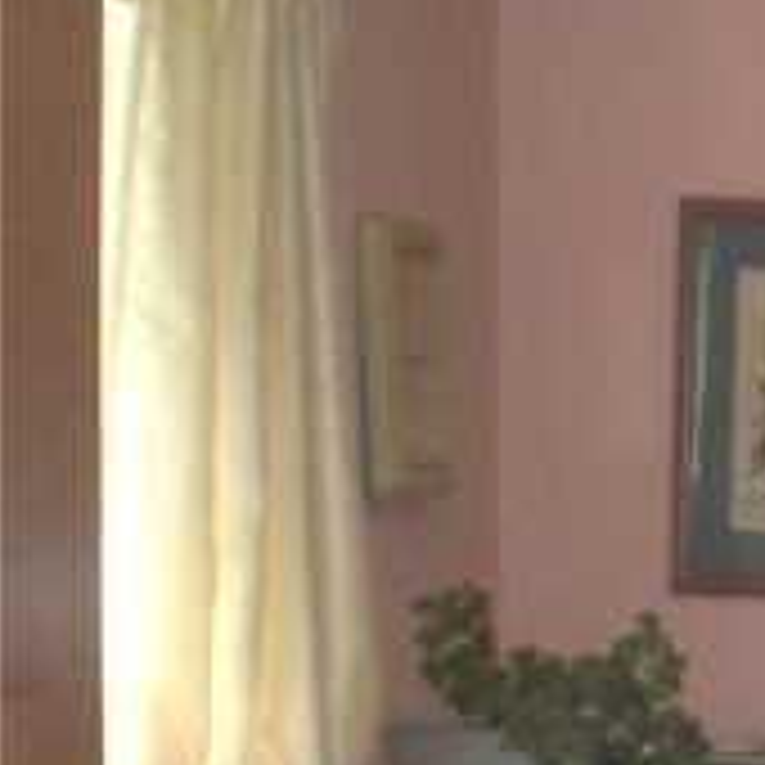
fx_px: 3950
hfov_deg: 9.8
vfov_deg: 10.8
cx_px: 1796
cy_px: 950
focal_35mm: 158
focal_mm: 6.3
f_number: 3.1
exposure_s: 1/60
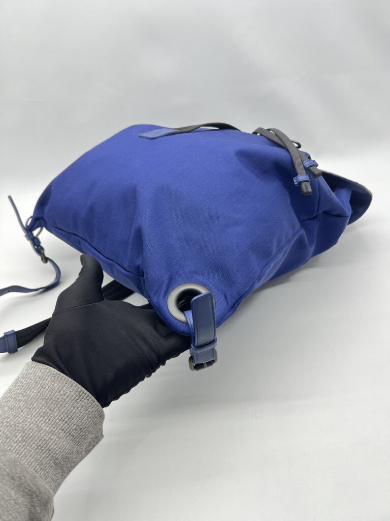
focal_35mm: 26
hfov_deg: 53.1
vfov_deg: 67.3
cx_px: 195
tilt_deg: -36.9
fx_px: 391
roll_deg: +6.5
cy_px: 260
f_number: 1.5
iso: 80
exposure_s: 1/100
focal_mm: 5.7
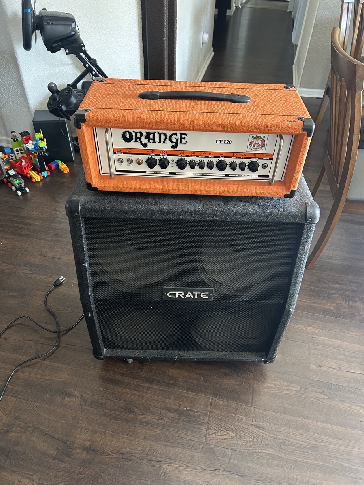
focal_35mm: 26
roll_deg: -2.8
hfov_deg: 53.1
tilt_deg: -43.1
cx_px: 182
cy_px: 242
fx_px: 365
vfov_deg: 67.3
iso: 320
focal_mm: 5.7
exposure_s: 1/60
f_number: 1.5
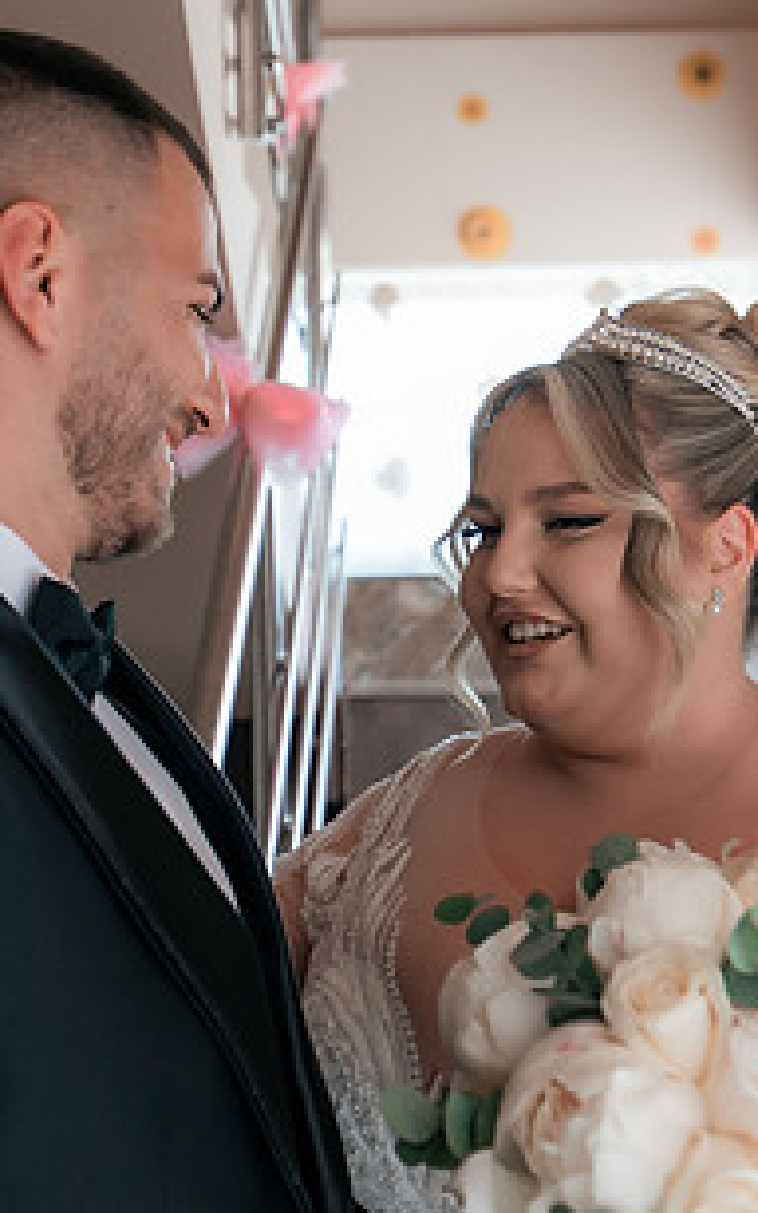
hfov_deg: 21.2
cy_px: 674
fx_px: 2015
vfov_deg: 33.4
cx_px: 482
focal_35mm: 61
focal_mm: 30
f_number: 3.2
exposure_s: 1/500
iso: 1600
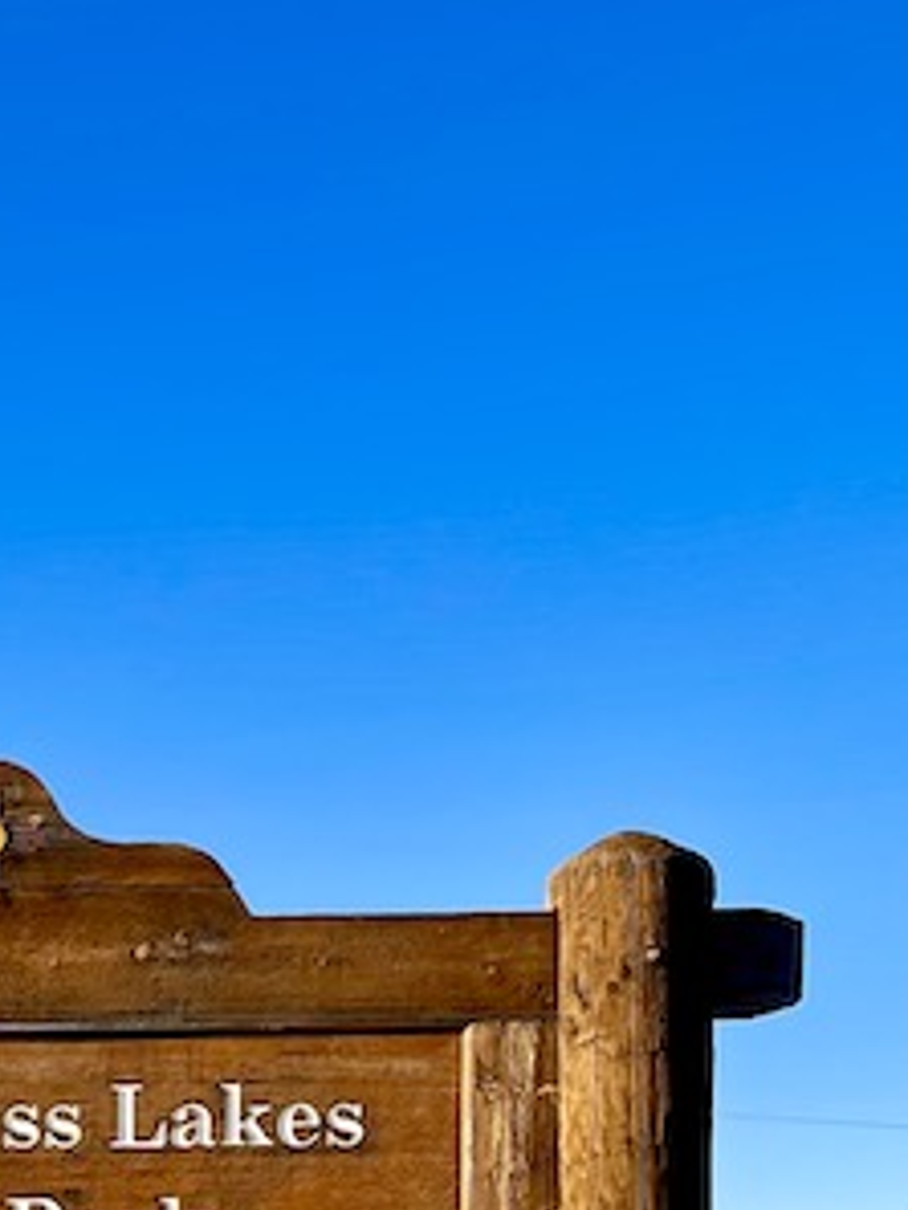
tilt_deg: -0.5
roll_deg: +2.1
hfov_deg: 20.1
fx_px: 2446
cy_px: 1487
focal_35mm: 70
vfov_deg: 24.8
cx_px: -94
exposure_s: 1/1642
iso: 32
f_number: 1.6
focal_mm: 5.1
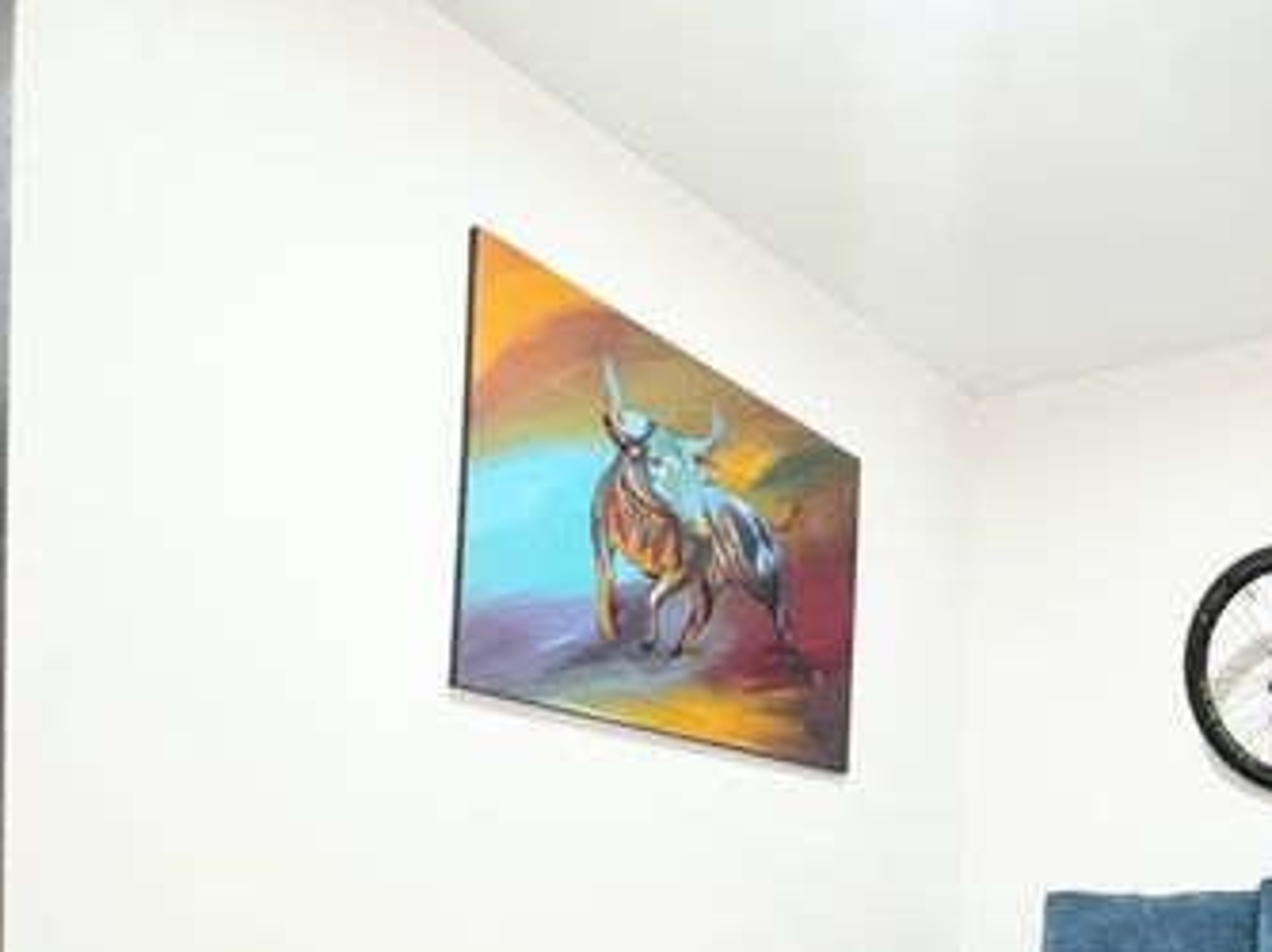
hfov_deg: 53.9
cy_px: 922
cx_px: 1251
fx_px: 955
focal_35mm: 26
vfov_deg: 45.8
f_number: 1.8
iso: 250
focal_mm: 1.57
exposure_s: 1/60
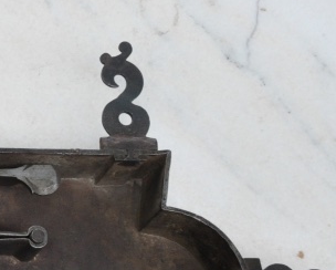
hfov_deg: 13.4
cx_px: -212
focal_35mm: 133
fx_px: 1324
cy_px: 225
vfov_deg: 11.6
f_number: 10
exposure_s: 1/100
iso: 800
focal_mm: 24
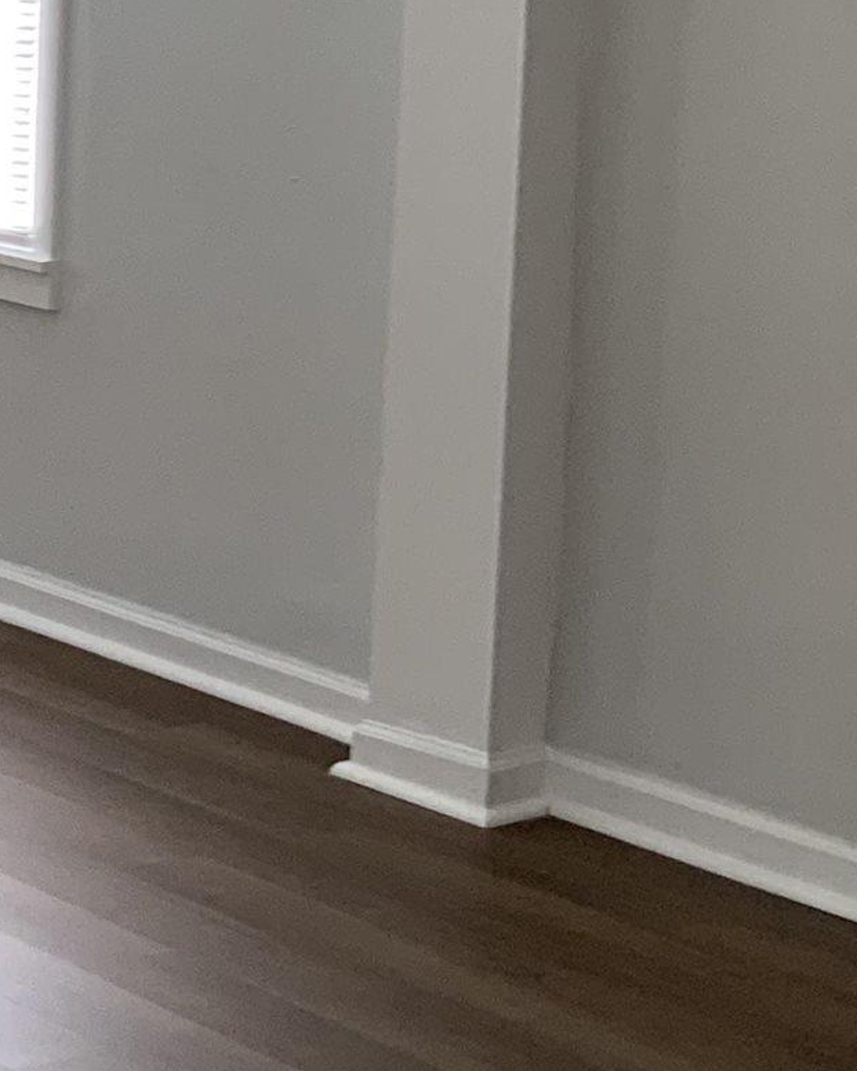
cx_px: -1021
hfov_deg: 11.8
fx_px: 3550
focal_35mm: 112
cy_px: 159
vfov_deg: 17.0
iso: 40
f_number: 1.8
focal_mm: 3
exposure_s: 1/120
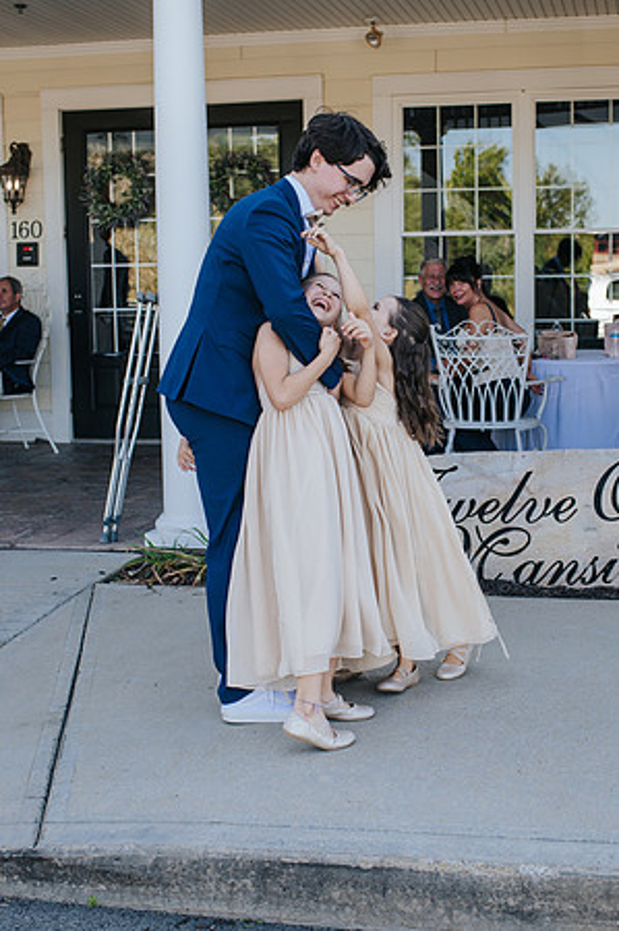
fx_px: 1359
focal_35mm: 53
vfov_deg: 37.8
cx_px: 376
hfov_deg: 25.6
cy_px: 466
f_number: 3.5
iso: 280
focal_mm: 35
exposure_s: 1/400
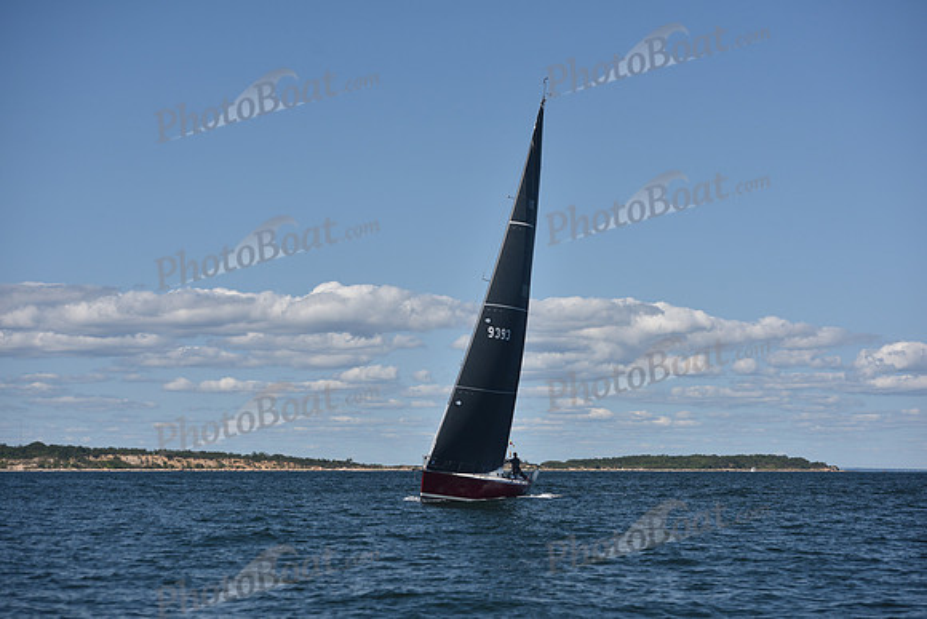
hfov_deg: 23.9
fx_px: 2189
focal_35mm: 85
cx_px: 464
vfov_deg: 16.1
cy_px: 310
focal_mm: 85
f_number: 5
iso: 250
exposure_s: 1/1600
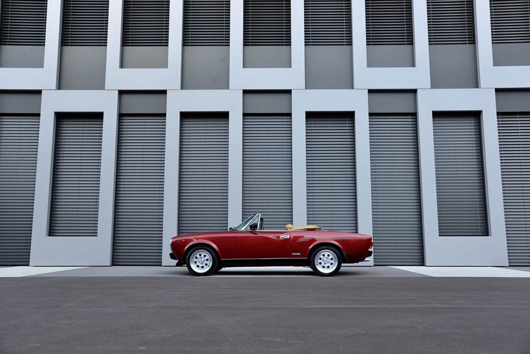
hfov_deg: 58.7
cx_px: 265
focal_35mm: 32
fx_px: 471
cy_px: 177
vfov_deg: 41.2
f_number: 6.3
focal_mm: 32
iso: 200
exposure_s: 1/80
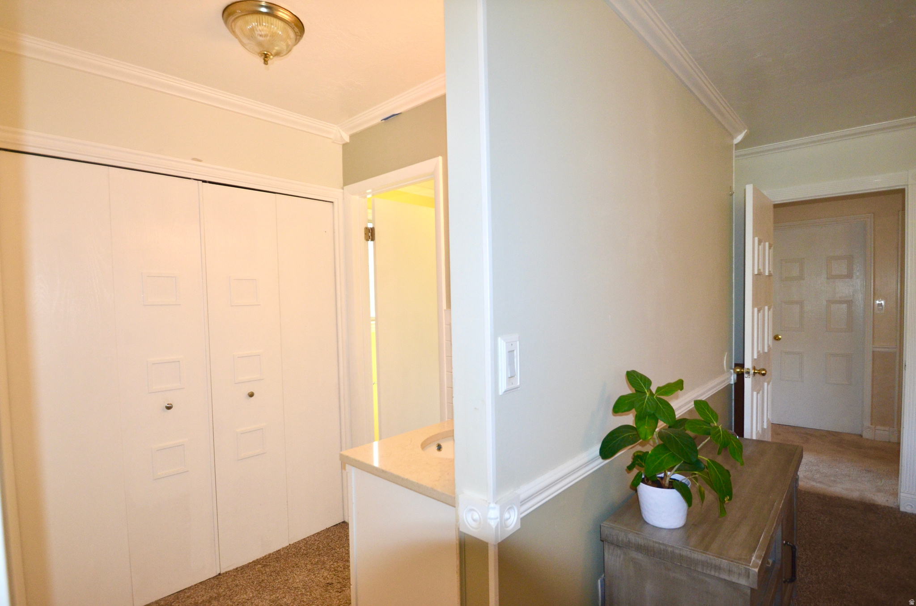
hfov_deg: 92.6
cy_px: 303
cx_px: 458
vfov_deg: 69.4
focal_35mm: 17
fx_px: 438
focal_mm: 11.5
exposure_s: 1/60
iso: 800
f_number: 3.5
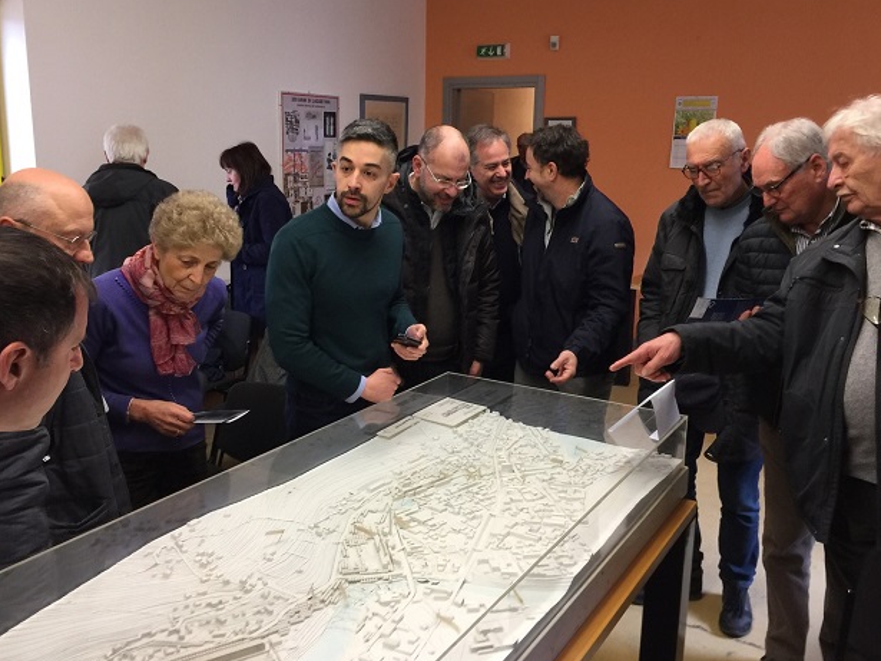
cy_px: 320
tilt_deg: -10.8
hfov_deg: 55.4
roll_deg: -0.9
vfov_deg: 42.9
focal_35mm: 33
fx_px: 840
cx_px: 431
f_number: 2.2
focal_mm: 4.15
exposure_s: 1/33
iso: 64
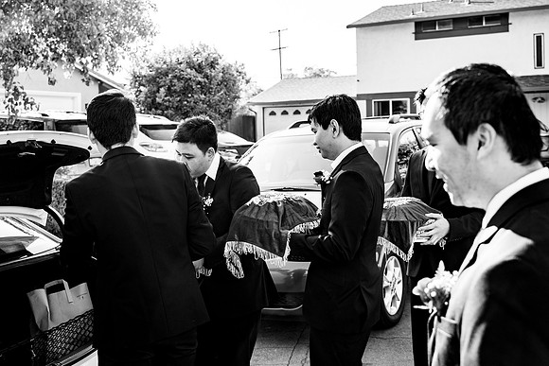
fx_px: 684
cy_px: 145
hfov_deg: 43.7
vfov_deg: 29.9
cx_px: 246
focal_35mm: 45
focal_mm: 36
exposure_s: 1/250
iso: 100
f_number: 4
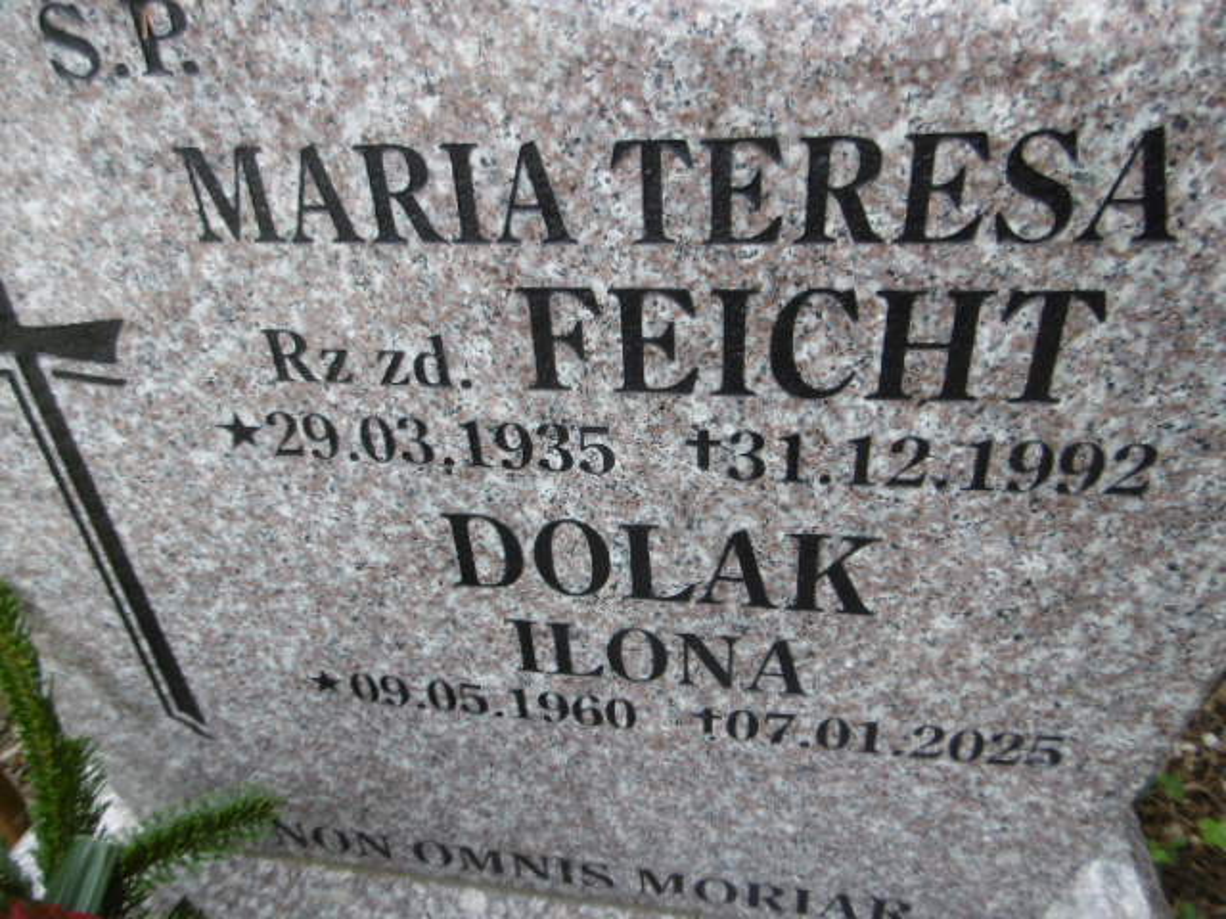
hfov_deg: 71.6
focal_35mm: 24
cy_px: 460
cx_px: 613
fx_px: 850
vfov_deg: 56.8
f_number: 3.1
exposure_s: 1/80
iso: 100
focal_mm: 4.3
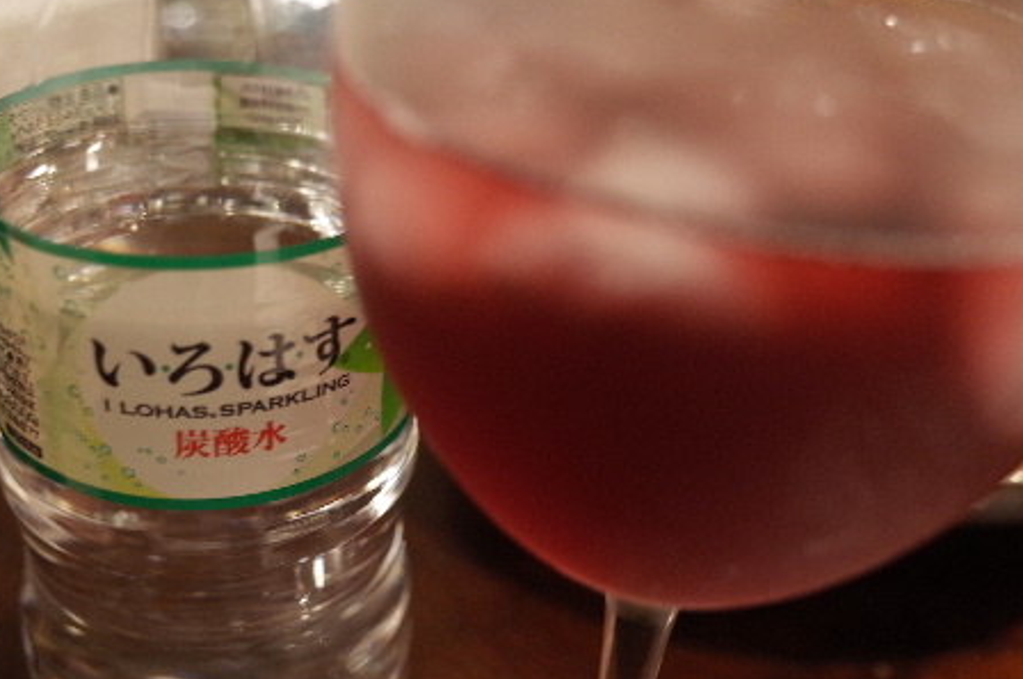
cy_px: 382
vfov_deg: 33.2
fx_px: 1135
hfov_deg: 48.5
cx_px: 477
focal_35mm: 40
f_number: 2.8
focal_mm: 18.3
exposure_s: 1/15
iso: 800
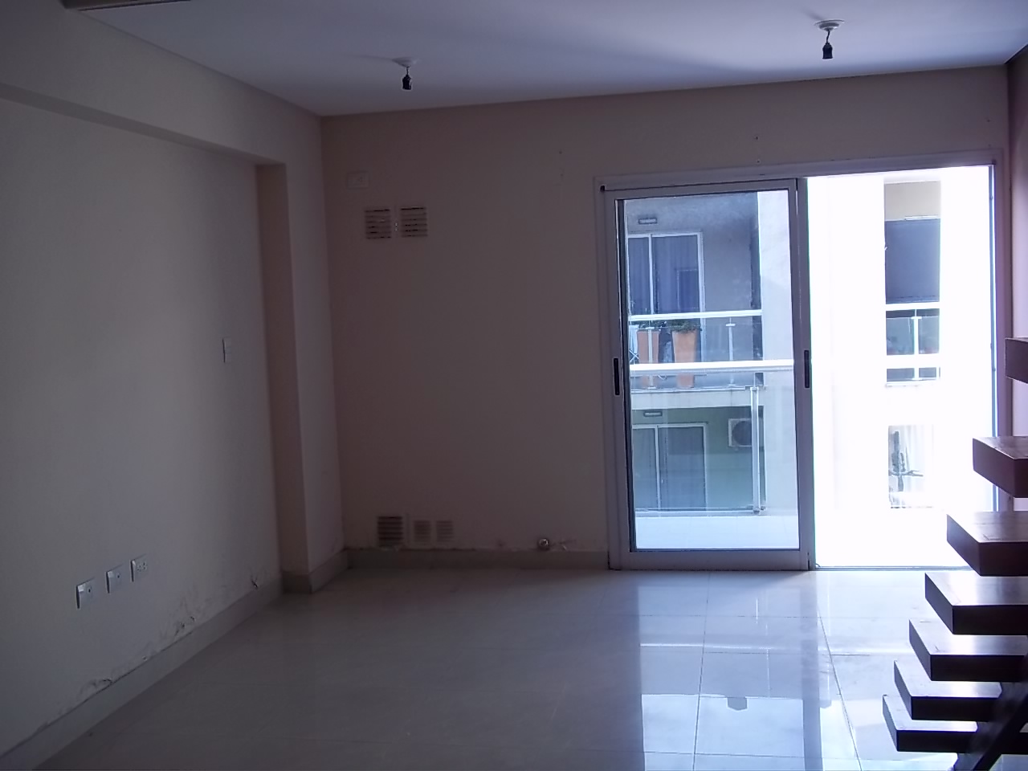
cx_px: 514
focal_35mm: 36
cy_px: 386
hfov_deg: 51.4
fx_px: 1069
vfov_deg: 39.7
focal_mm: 6.5
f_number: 3.1
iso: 80
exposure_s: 1/50
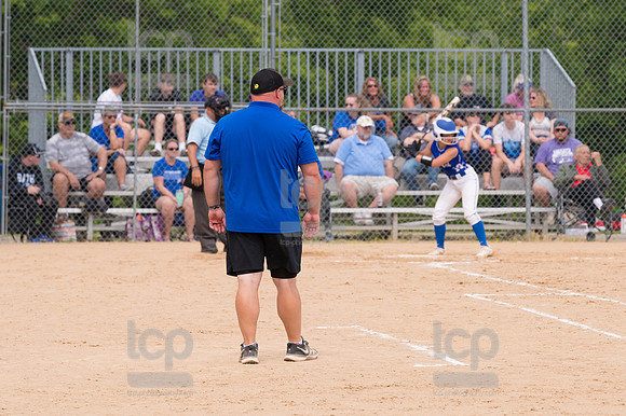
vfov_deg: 5.2
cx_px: 313
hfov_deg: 7.9
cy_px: 208
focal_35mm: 262
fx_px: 4553
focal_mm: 175
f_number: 5.6
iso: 320
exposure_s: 1/1600
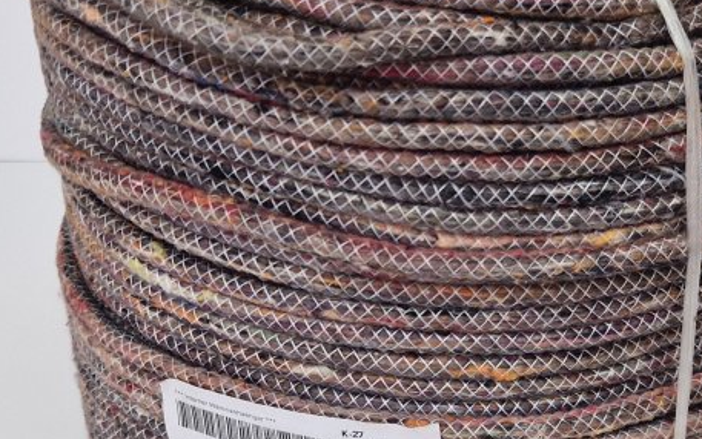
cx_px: 461
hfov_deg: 31.8
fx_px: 1225
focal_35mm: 64
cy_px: 276
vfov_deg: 20.3
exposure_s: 1/155
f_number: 1.8
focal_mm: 5.4
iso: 50
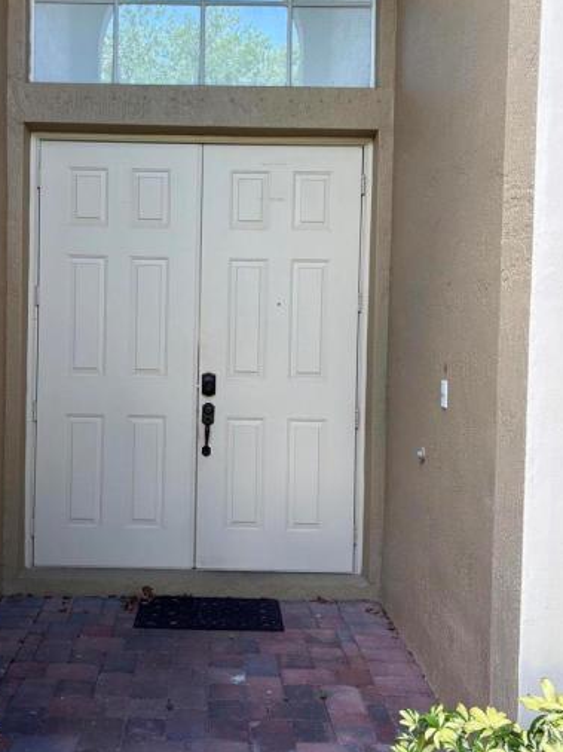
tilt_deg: -0.4
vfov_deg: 50.1
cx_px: 189
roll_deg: -0.7
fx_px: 803
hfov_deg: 38.2
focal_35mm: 37
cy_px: 340
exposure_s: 1/122
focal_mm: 5.96
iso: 40
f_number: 1.6
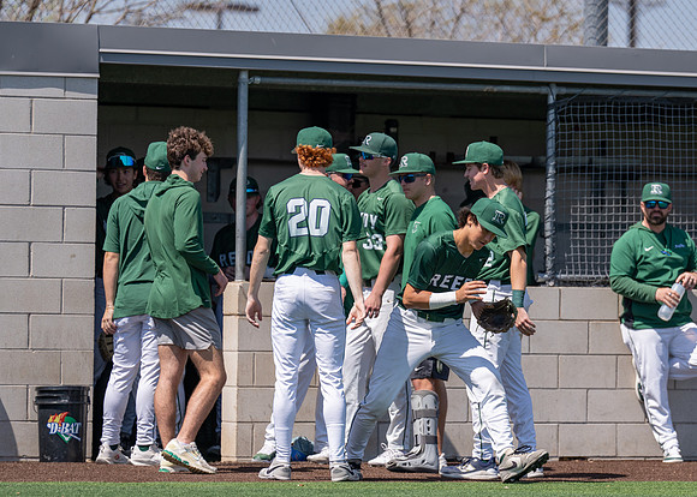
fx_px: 5192
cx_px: 439
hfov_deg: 7.7
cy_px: 297
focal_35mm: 262
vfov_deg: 5.5
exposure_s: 1/2500
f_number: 2.8
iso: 100
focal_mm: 200
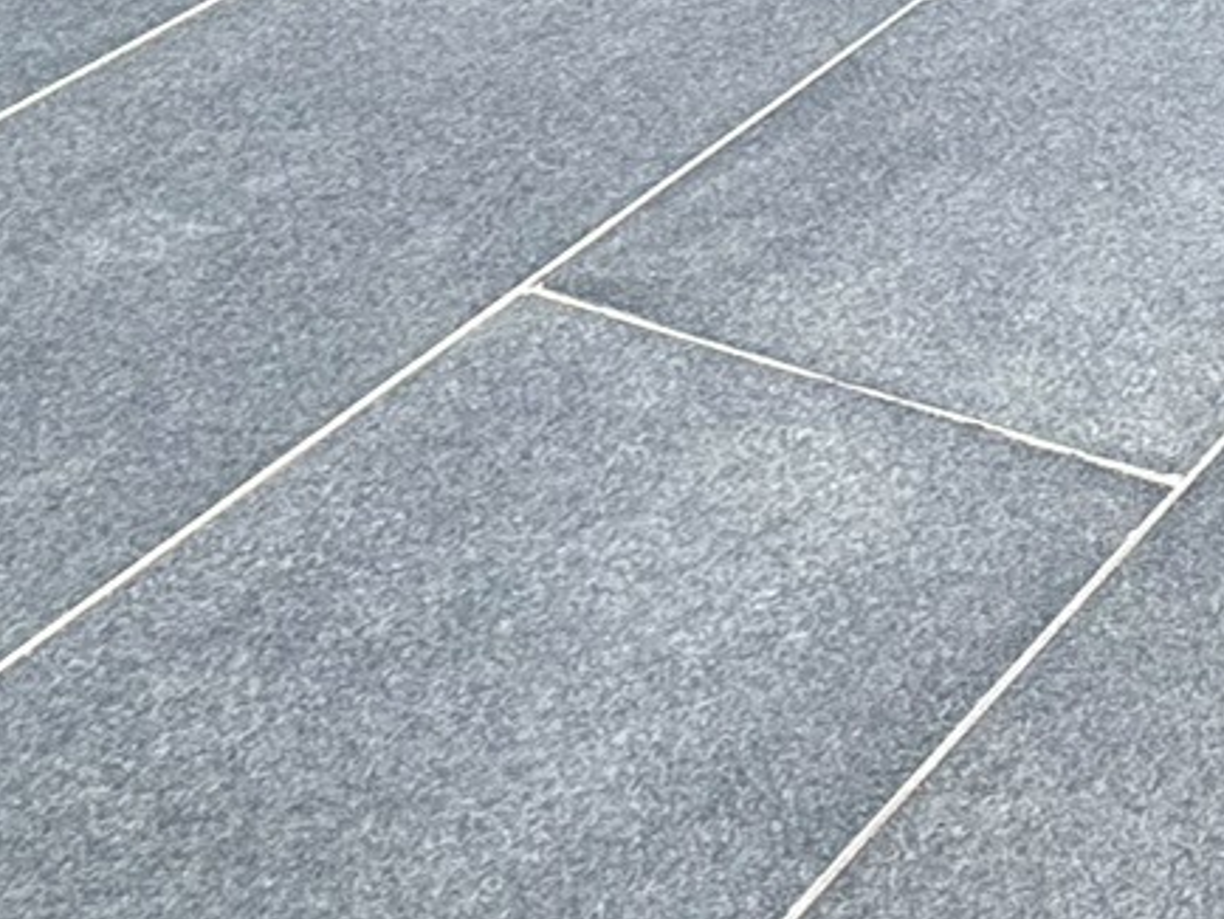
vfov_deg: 16.4
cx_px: 2115
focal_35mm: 66
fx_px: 2335
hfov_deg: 21.3
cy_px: -975
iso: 40
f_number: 2.2
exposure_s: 1/1178
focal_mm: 2.22
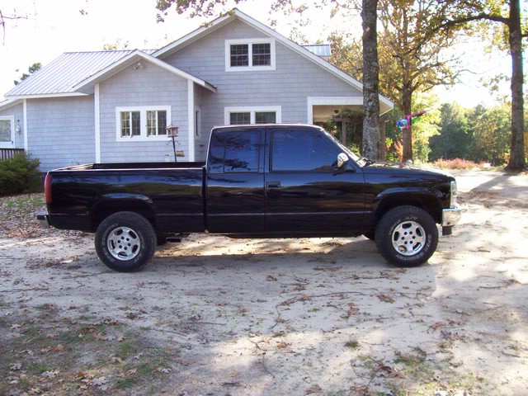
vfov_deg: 41.8
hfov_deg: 54.0
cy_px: 198
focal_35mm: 34
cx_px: 264
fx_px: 519
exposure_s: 1/153
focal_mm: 5.6
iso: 80
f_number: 2.7
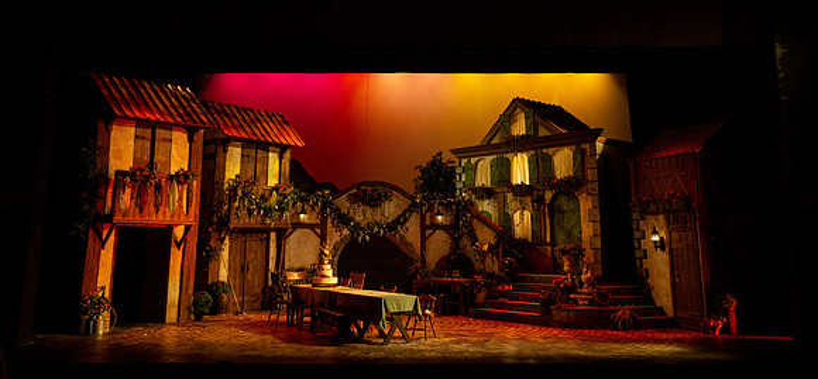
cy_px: 110
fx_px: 662
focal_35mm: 32
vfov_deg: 31.6
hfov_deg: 63.4
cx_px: 410
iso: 1600
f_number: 5.6
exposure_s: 1/160
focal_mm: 29
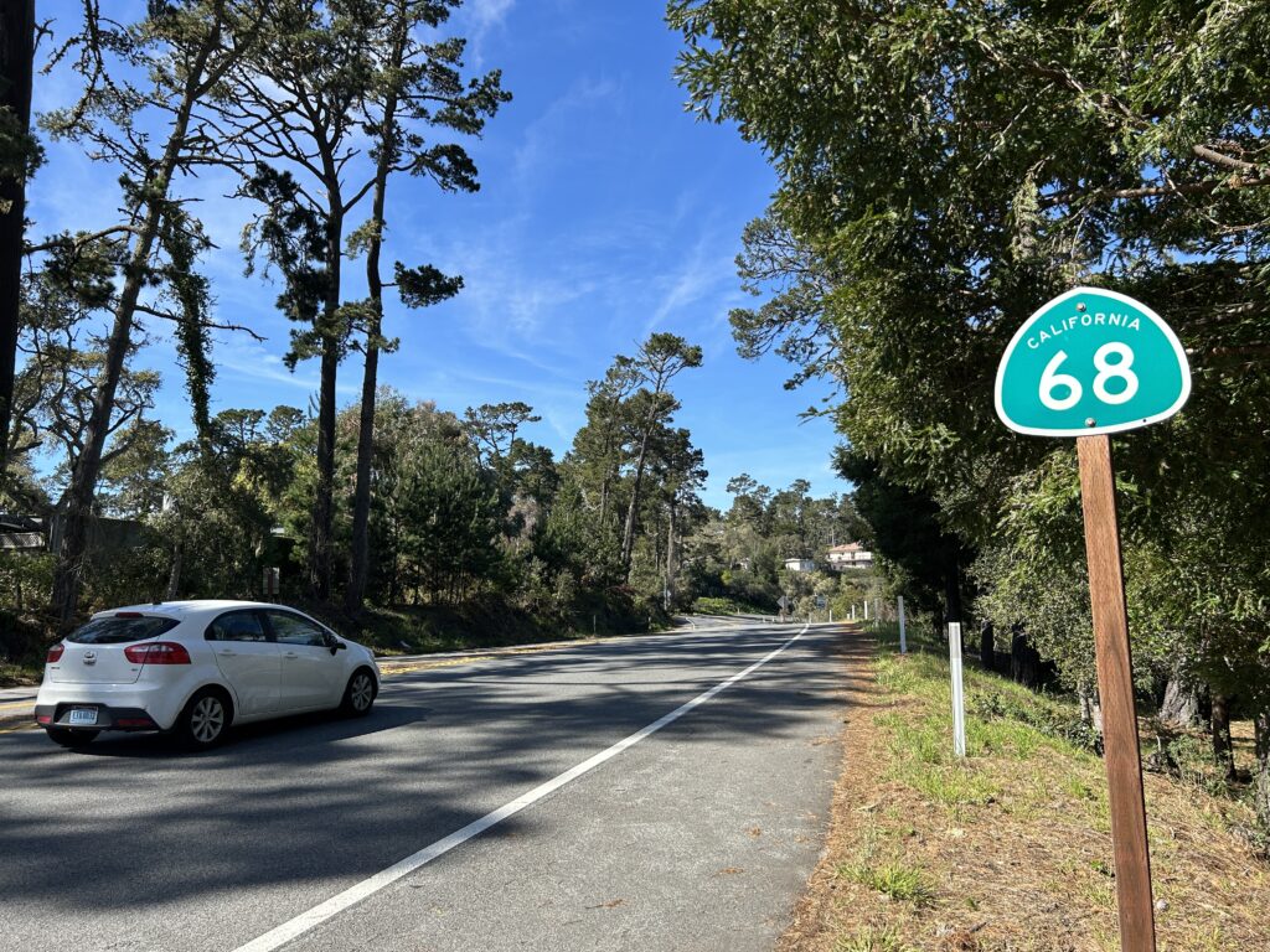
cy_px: 476
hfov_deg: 67.3
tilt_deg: +7.6
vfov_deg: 53.1
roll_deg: +0.8
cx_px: 635
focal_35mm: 26
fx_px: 954
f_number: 1.5
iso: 50
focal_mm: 5.7
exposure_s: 1/2353
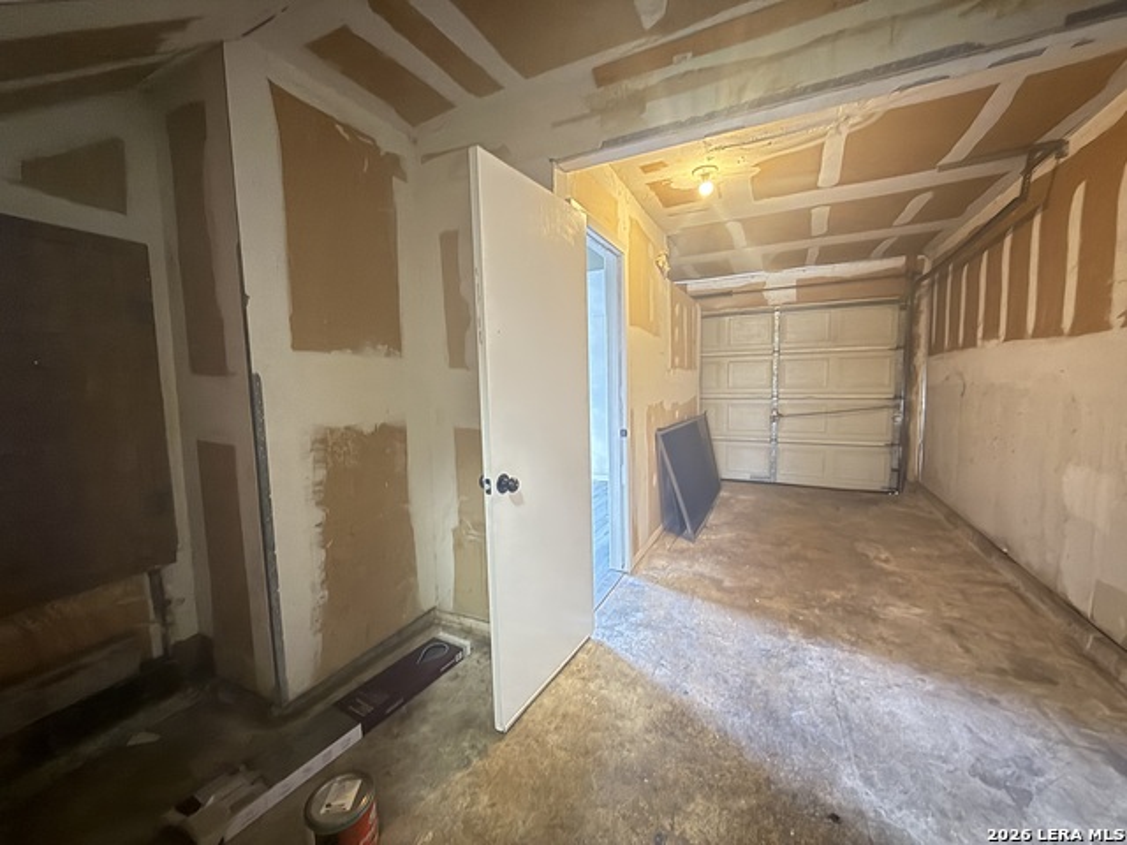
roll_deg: +1.4
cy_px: 422
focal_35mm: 14
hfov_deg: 102.1
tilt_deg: -4.4
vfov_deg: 85.7
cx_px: 564
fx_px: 456
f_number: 2.2
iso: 800
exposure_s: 1/15
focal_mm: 2.22
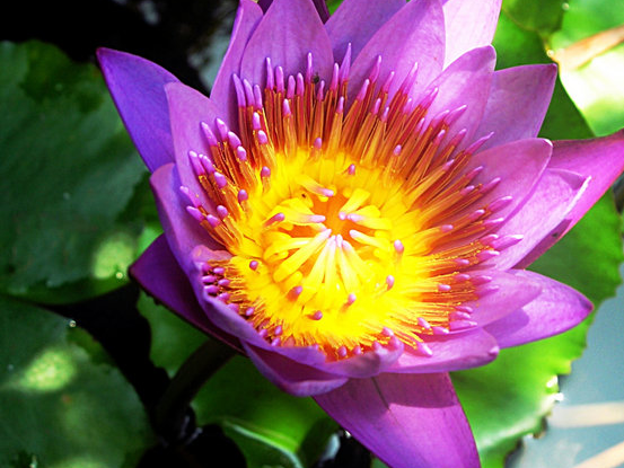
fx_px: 992
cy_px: 179
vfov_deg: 26.5
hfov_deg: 34.9
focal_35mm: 55
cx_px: 325
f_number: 4.8
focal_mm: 7.8
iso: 64
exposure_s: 1/102
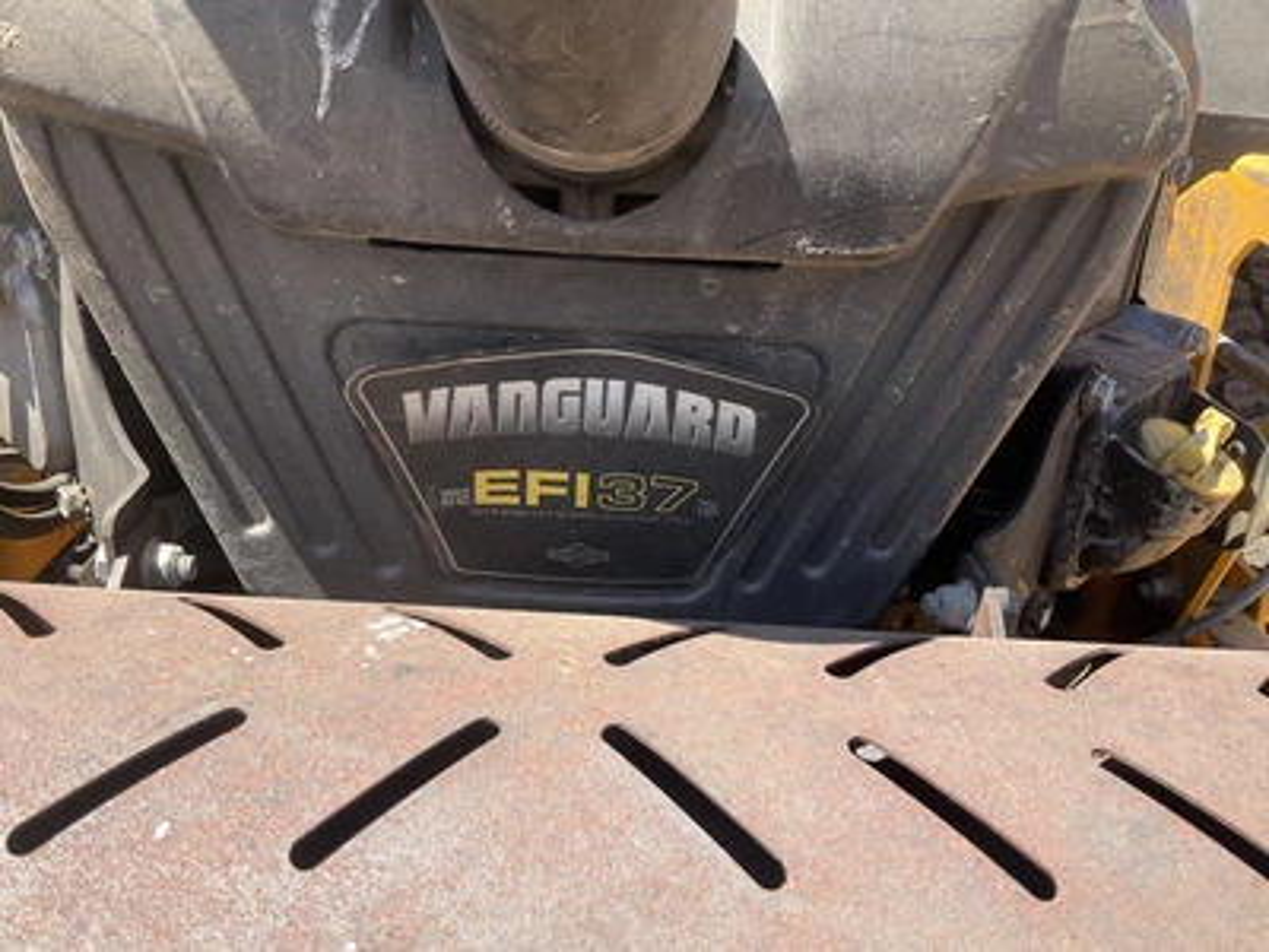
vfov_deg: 48.2
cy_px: 476
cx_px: 634
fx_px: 1063
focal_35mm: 29
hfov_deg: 61.7
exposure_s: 1/545
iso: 25
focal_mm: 3
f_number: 1.8
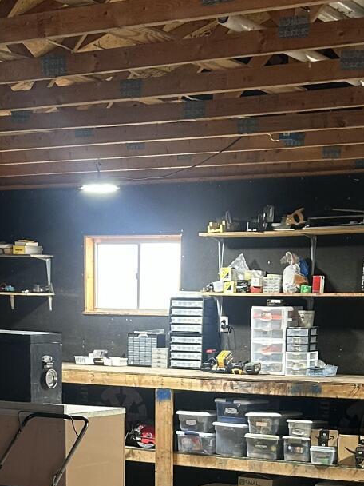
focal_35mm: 79
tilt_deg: -13.9
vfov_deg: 22.8
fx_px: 1108
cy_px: 581
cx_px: 176
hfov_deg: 18.7
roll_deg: -1.0
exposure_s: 1/120
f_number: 1.78
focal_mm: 6.86
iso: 200
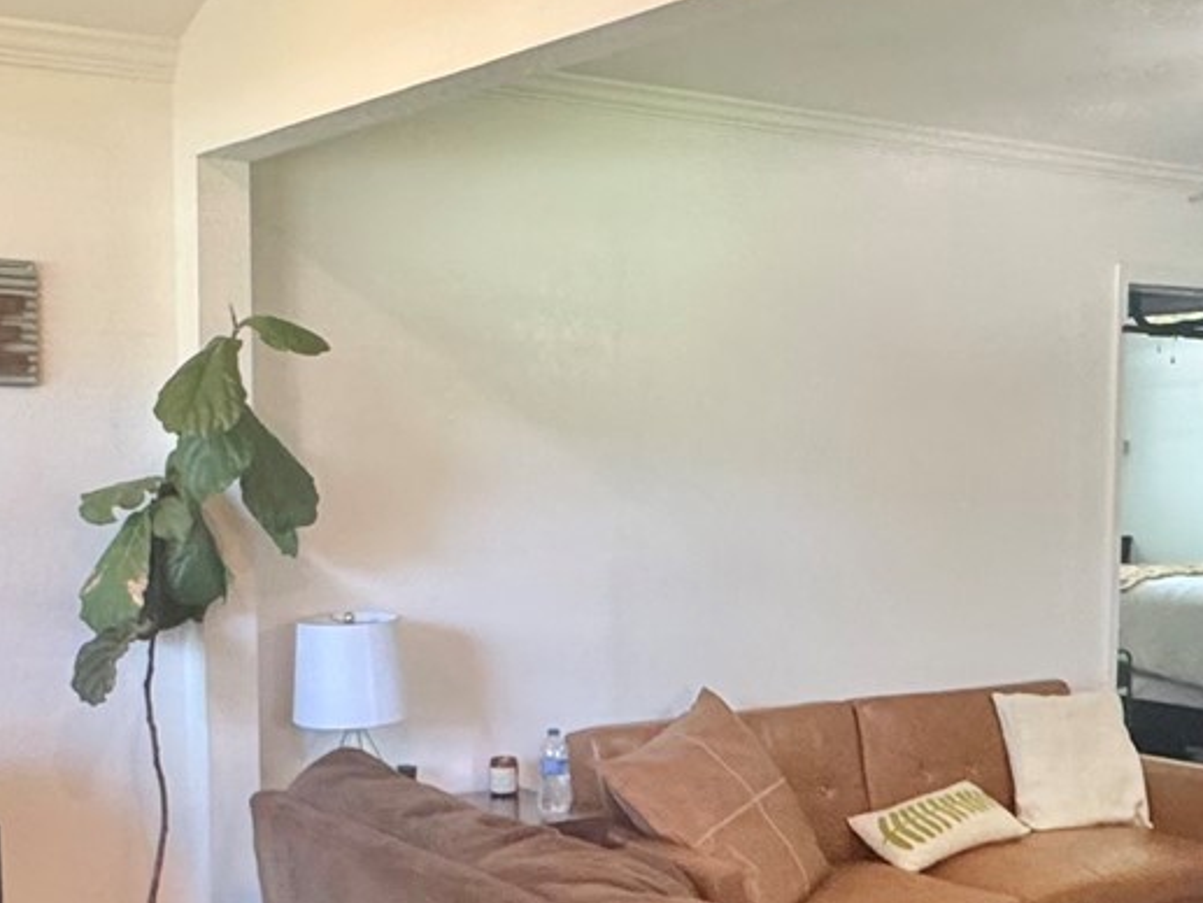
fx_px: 1808
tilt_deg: -6.8
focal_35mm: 52
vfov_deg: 27.8
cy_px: 642
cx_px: 649
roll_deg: +0.1
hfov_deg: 36.8
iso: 250
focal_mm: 2.22
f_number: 2.2
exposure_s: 1/60
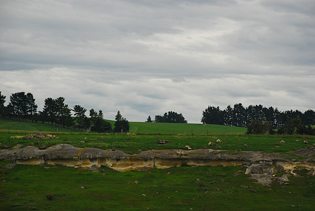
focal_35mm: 120
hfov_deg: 17.0
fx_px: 1052
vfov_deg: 11.5
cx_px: 158
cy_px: 106
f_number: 6.3
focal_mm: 80
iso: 400
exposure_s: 1/1000
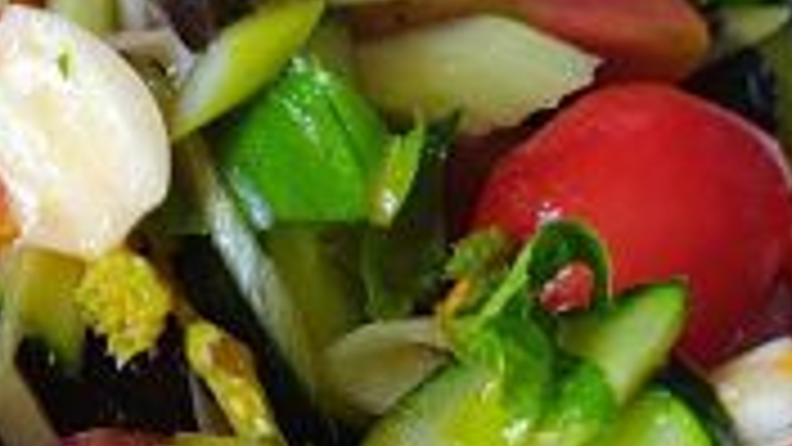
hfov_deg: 16.9
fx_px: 2604
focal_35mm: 124
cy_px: 527
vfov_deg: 9.6
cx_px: 4
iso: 250
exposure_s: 1/50
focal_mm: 4.25
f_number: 1.7
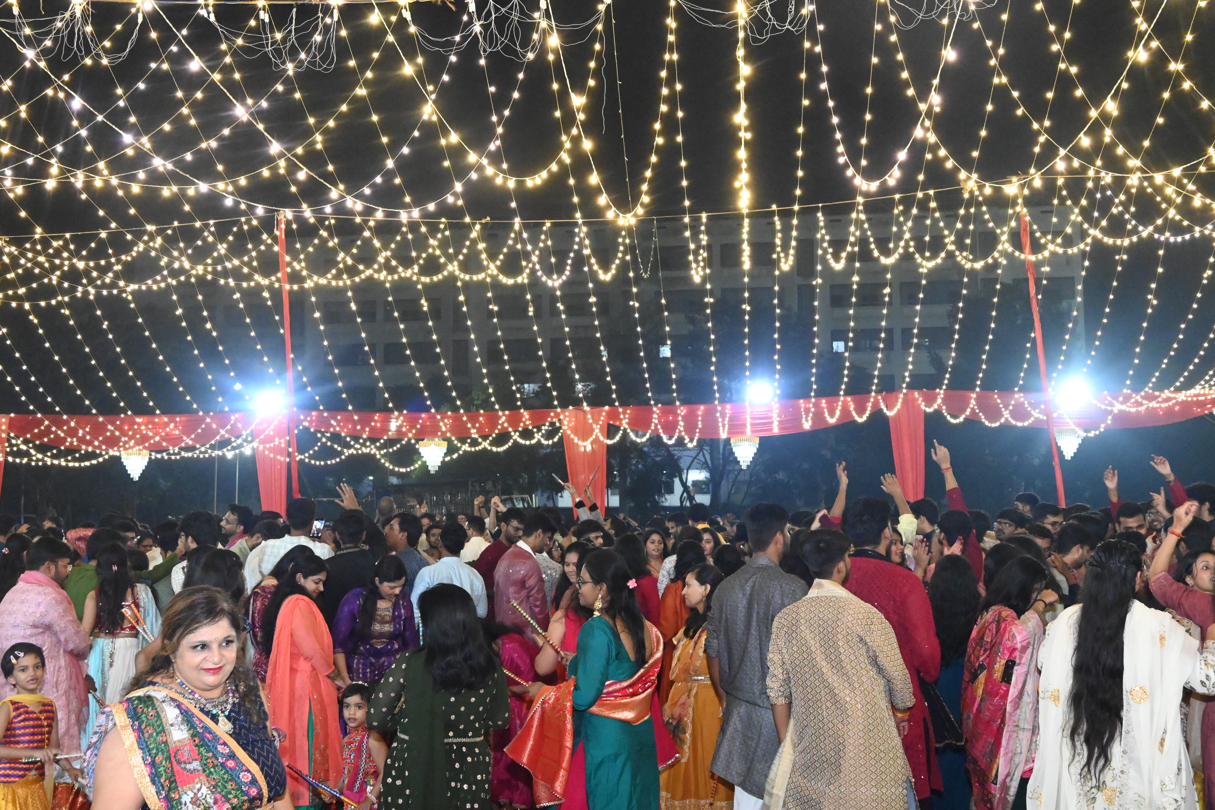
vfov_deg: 34.8
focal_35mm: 38
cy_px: 405
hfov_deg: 50.4
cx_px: 608
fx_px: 1291
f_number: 7.1
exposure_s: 1/80
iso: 8000
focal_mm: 25.5
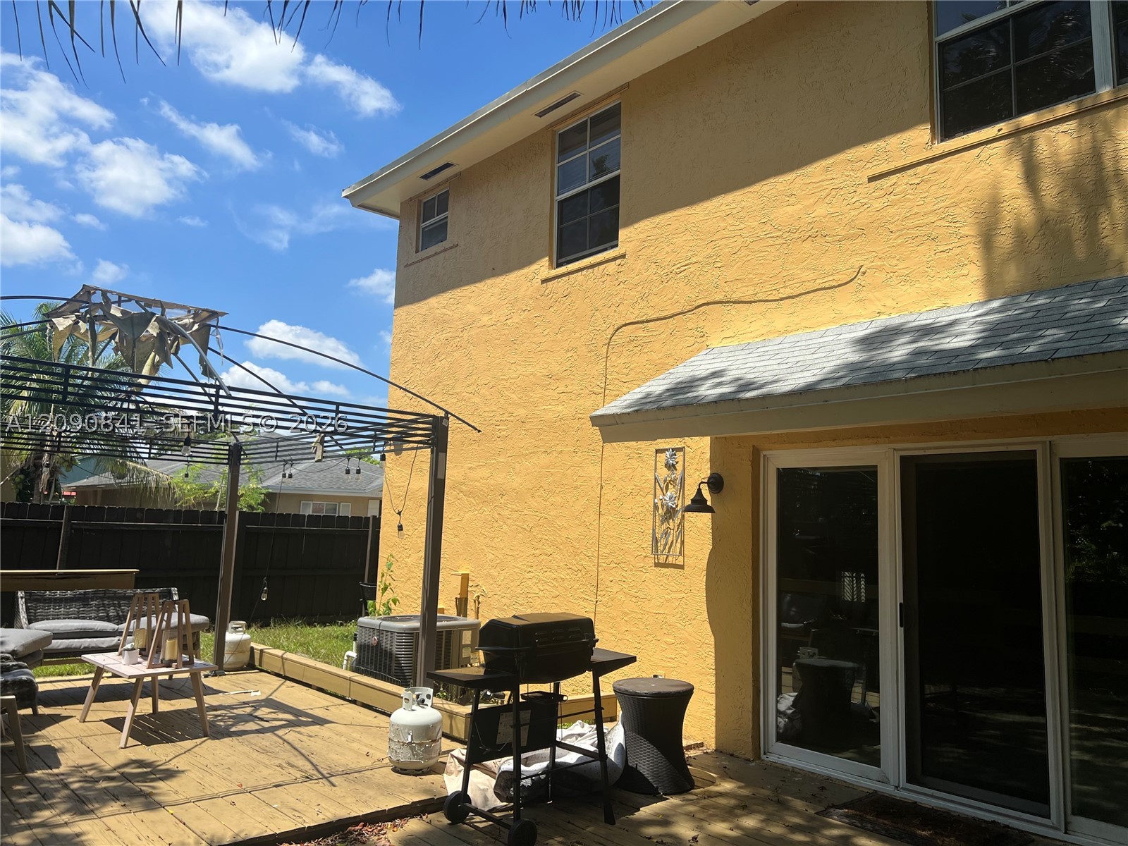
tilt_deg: +6.2
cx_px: 564
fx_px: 847
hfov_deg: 67.3
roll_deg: -1.4
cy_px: 423
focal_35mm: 26
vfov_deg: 53.1
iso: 50
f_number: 1.5
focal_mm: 5.7
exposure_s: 1/4115
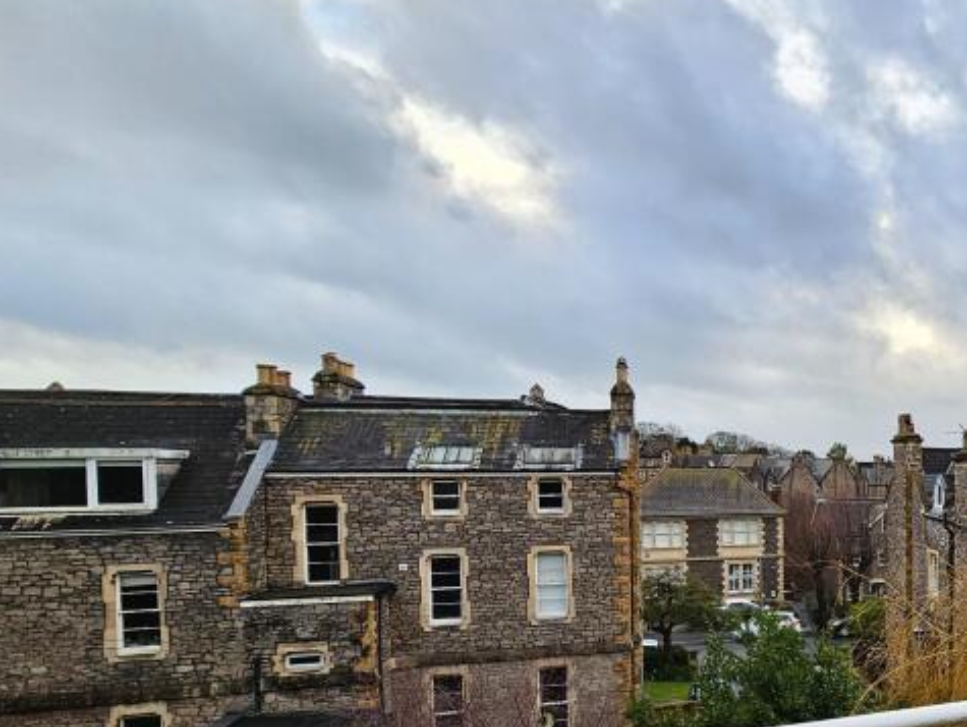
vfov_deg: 49.1
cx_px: 998
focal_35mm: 28
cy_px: 472
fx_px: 783
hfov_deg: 49.6
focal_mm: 2.2
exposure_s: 1/300
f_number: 2.2
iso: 50
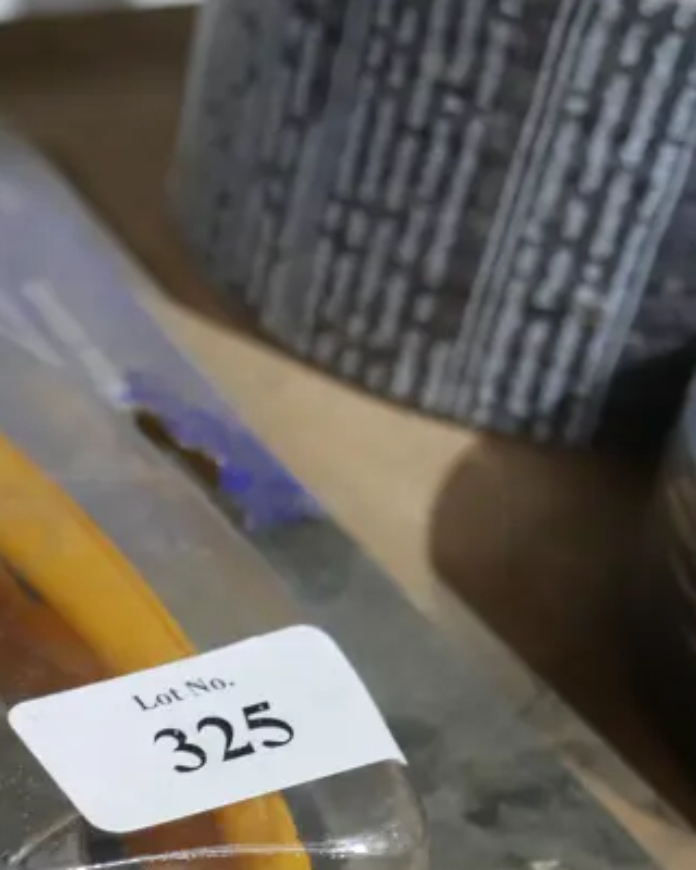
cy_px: 721
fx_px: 2446
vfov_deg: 19.9
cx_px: -246
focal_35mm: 95
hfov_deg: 15.3
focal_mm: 19
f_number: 4.1
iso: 1600
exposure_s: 1/60
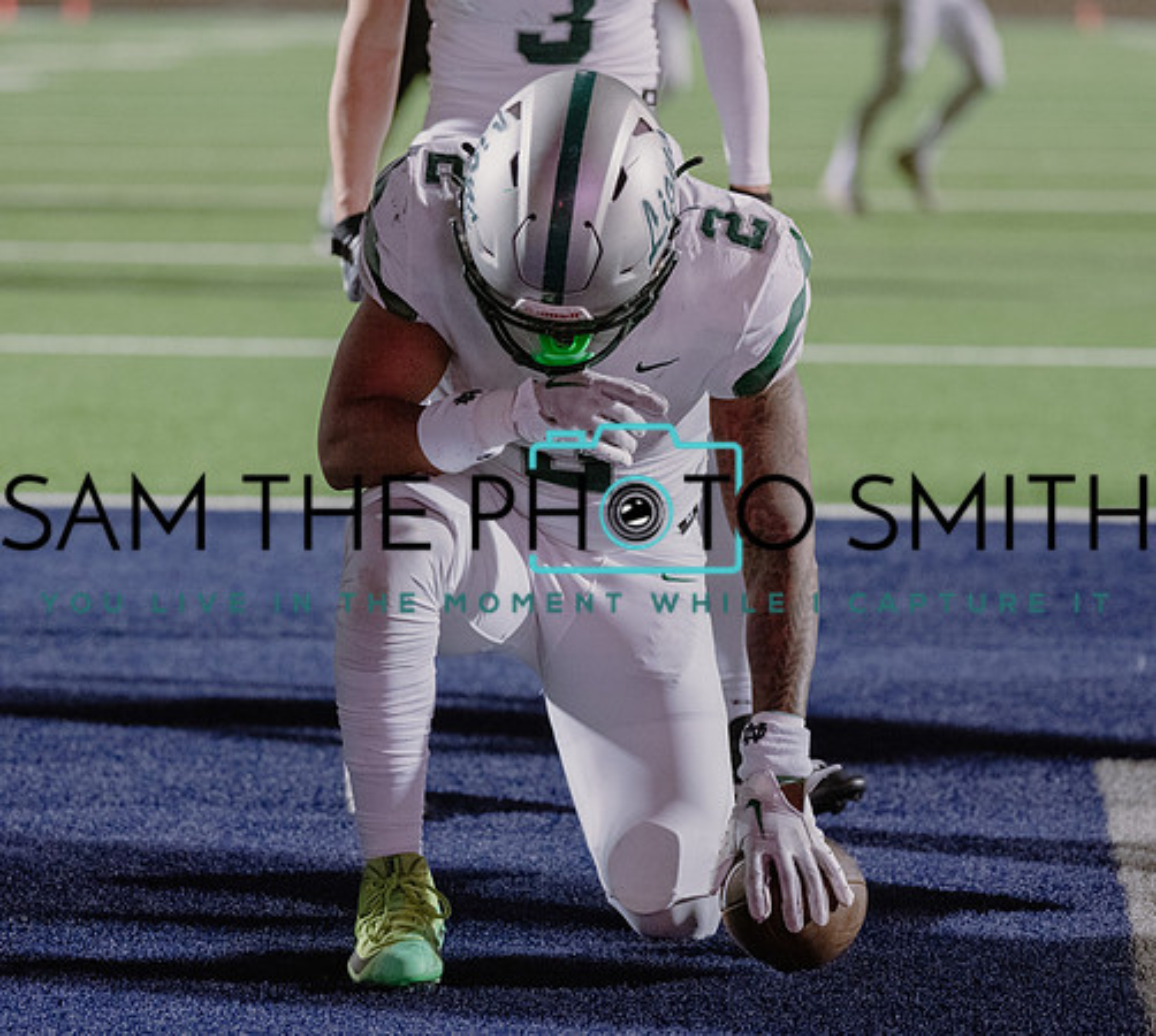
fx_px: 6094
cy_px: 480
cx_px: 538
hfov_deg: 10.8
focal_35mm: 170
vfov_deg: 9.7
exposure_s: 1/1250
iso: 5000
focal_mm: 125
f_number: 2.8
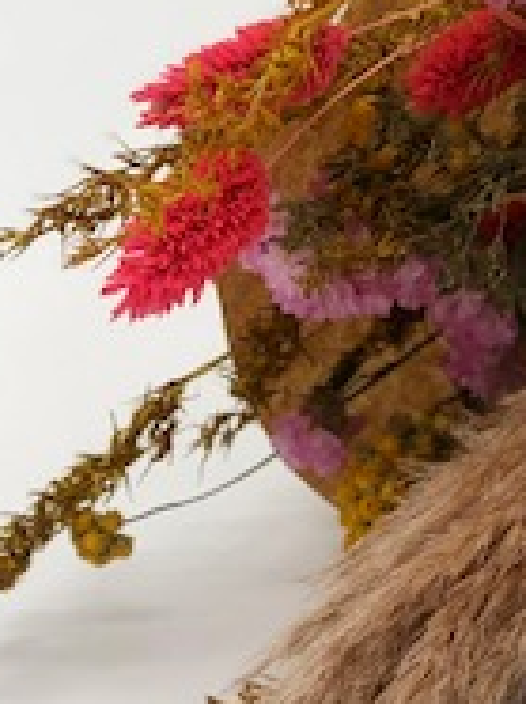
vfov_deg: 11.0
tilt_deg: -37.4
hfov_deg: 8.1
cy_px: 132
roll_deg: +4.9
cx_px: 814
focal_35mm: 179
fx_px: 3635
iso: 16
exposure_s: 1/100
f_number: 2.4
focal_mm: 6
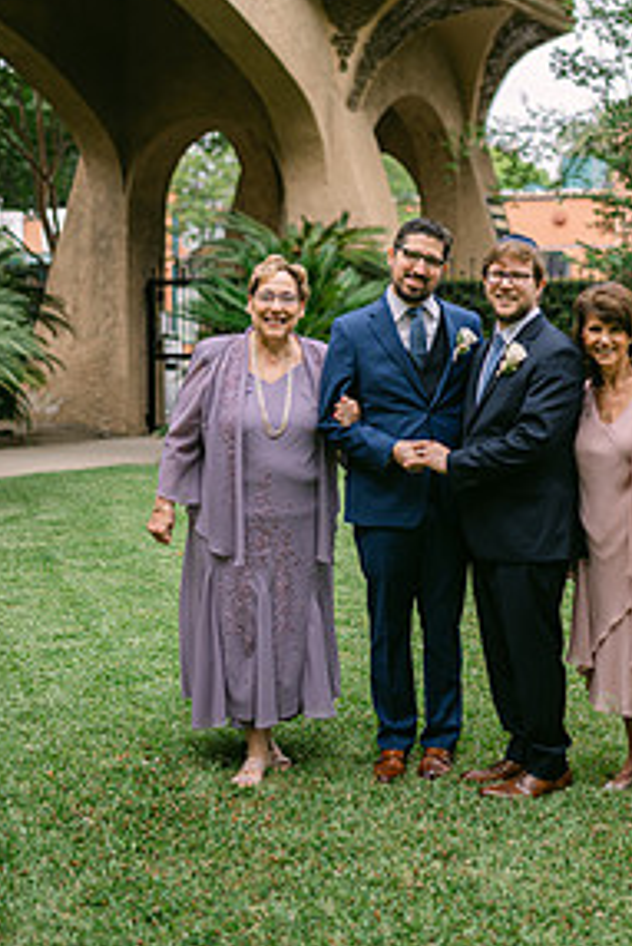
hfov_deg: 24.5
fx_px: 1446
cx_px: 450
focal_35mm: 55
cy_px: 347
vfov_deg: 36.0
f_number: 1.4
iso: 110
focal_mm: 35
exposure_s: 1/2500
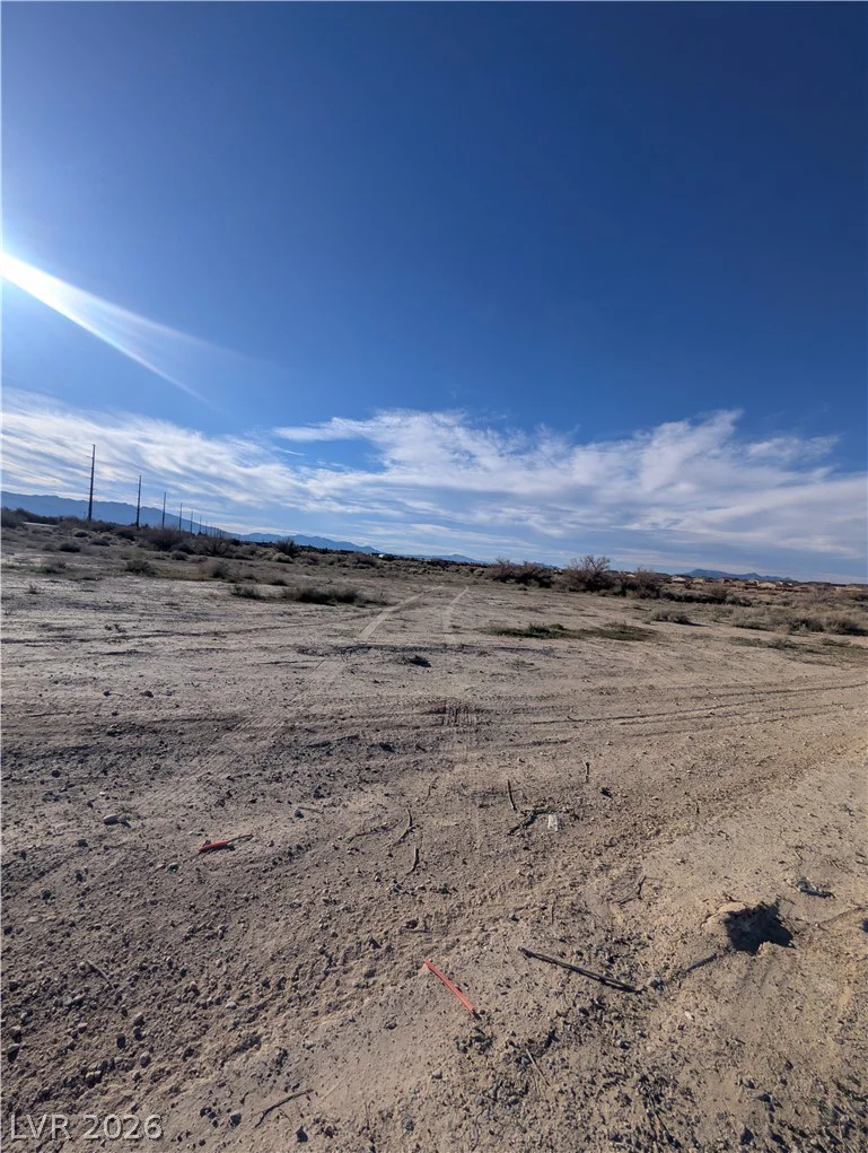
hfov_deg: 94.7
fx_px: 400
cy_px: 576
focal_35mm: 12
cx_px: 434
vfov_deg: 110.4
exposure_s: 1/8197
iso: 54
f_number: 1.7
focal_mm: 2.02
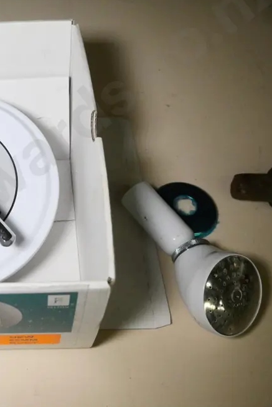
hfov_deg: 32.2
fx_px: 442
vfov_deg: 49.4
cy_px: 173
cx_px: 16
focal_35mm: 39
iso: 3200
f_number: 3.5
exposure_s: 1/1300
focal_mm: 12
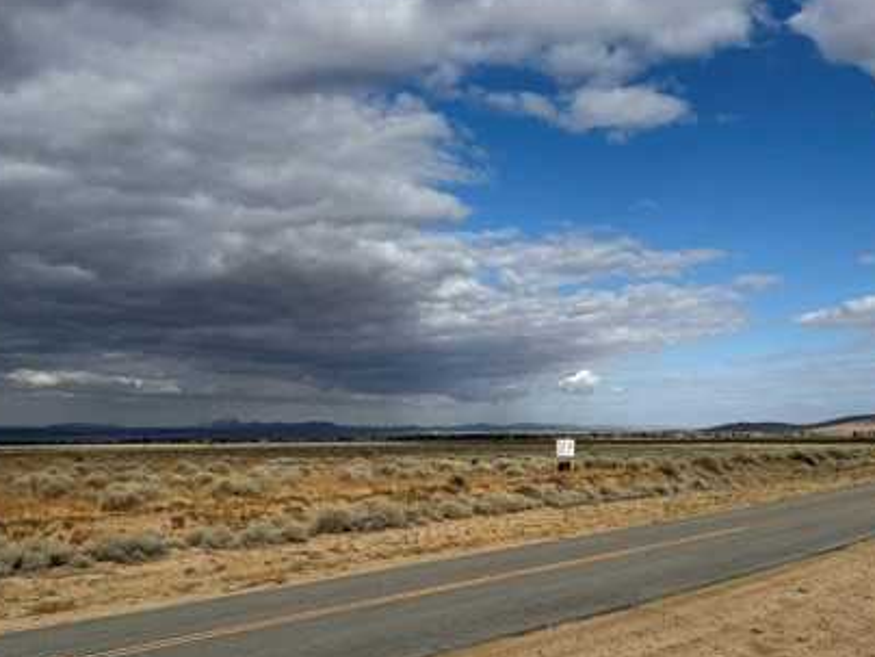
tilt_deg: -0.5
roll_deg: +0.6
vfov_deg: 37.4
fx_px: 961
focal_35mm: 38
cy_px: 423
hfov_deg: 48.9
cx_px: 386
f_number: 1.78
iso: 80
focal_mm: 6.76
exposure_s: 1/9091
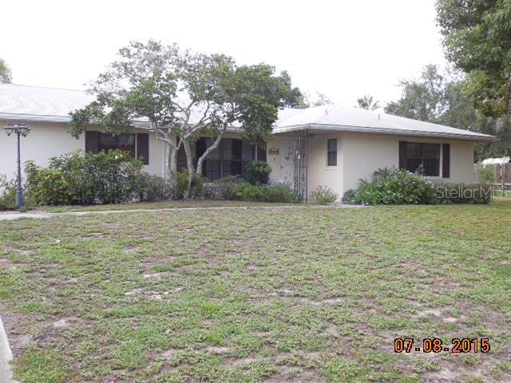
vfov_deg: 37.7
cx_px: 256
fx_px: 561
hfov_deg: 49.0
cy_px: 192
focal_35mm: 38
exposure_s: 1/60
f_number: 4.2
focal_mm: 6.8
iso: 125
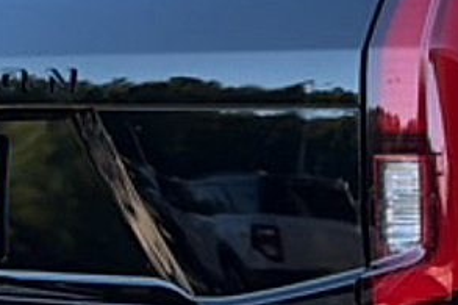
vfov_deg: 9.6
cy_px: 300
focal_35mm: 142
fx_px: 1805
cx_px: 816
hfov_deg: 13.1
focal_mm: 6.76
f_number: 1.78
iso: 80
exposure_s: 1/1046
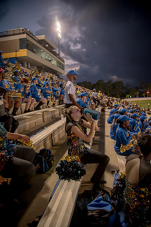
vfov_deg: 73.8
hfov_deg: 53.0
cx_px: 76
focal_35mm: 24
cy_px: 114
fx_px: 151
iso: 2000
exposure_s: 1/200
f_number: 4
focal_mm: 24
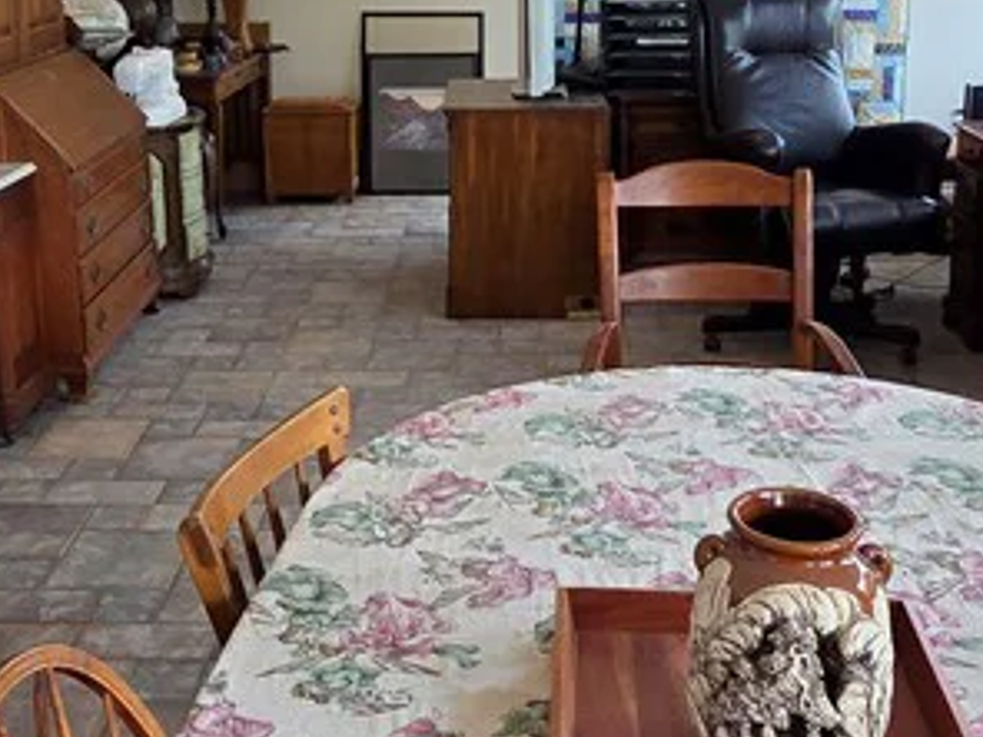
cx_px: 485
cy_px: 176
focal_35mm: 45
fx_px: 1278
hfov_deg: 42.1
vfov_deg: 31.6
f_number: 2.2
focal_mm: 2.2
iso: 80
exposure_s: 1/120
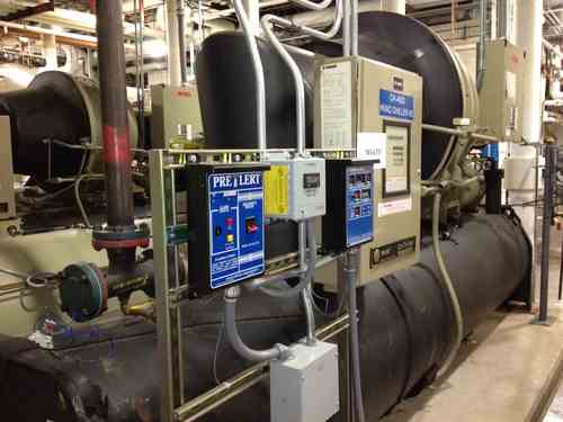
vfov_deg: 40.7
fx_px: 569
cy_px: 211
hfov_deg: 52.6
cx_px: 282
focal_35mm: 35
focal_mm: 4.28
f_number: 2.4
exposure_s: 1/17
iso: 320
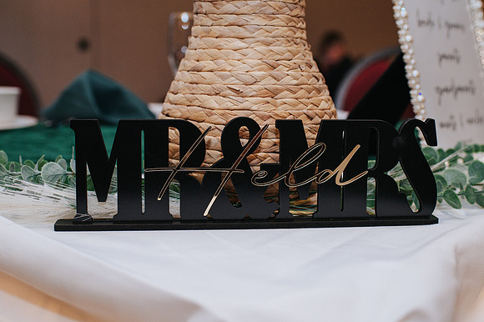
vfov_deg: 30.0
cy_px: 132
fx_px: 600
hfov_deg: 43.9
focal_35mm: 45
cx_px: 241
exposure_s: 1/200
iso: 800
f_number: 3.2
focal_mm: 35
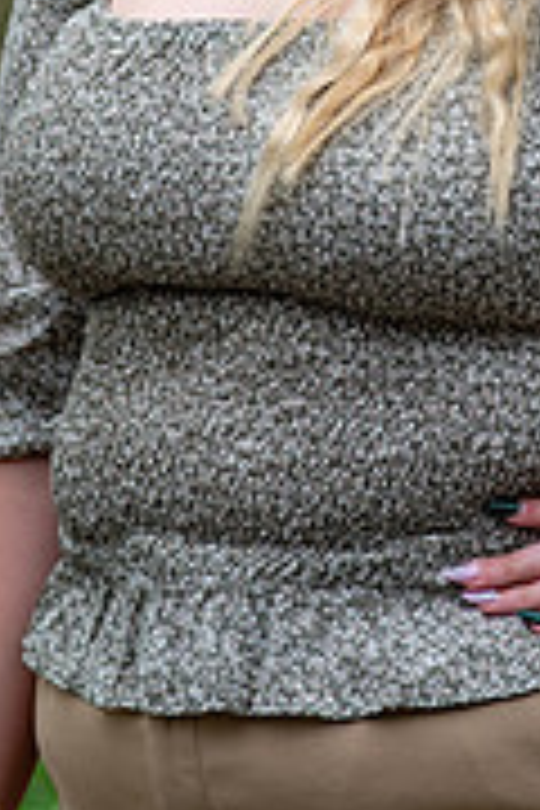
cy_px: -32
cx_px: 446
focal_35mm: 464
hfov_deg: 3.0
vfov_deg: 4.4
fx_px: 10439
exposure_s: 1/500
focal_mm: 124.3
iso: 250
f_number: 2.8
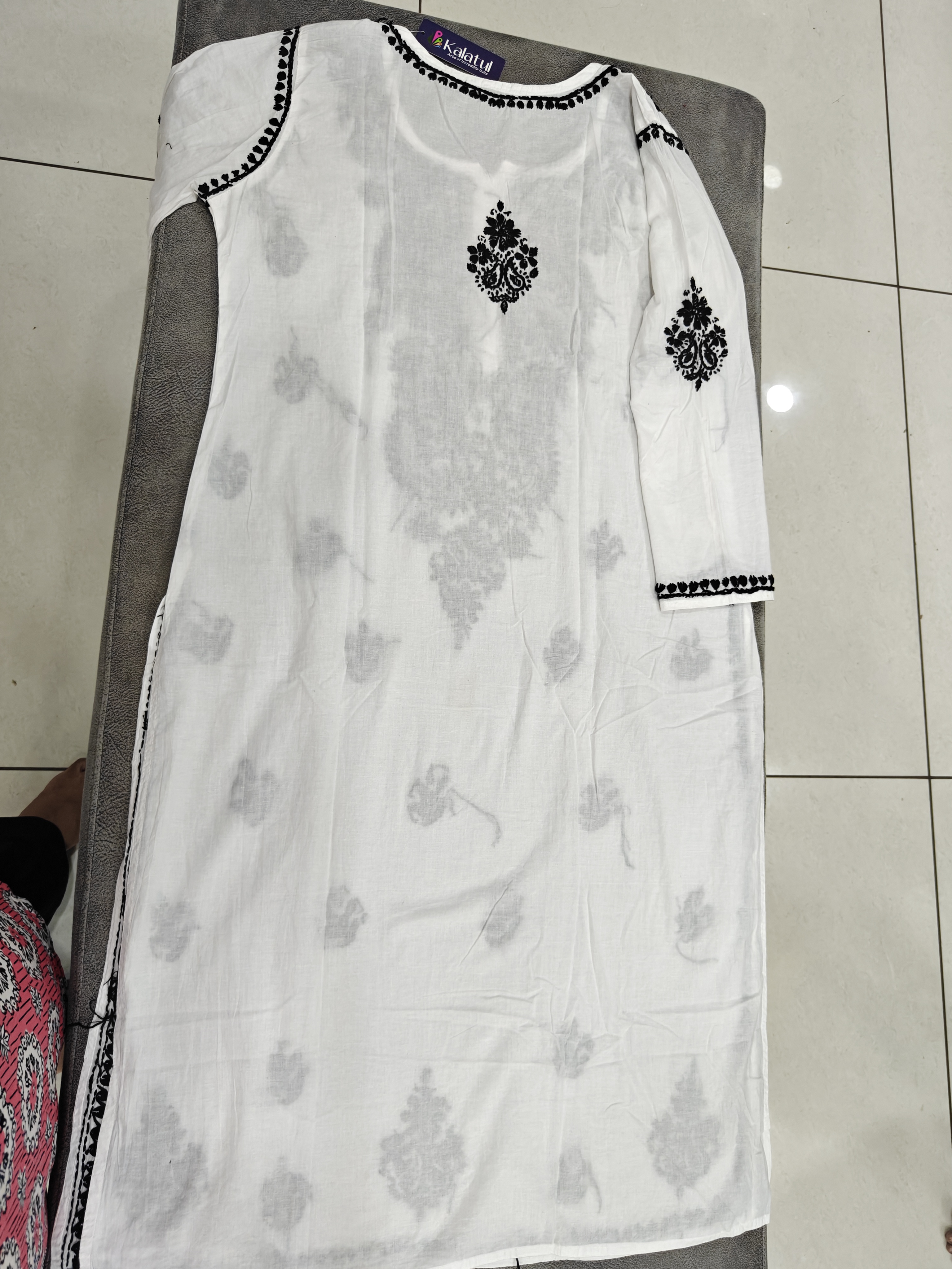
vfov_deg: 71.6
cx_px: 476
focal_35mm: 24
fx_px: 880
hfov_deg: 56.8
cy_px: 634
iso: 500
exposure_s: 1/100
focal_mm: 5.59
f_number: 1.8
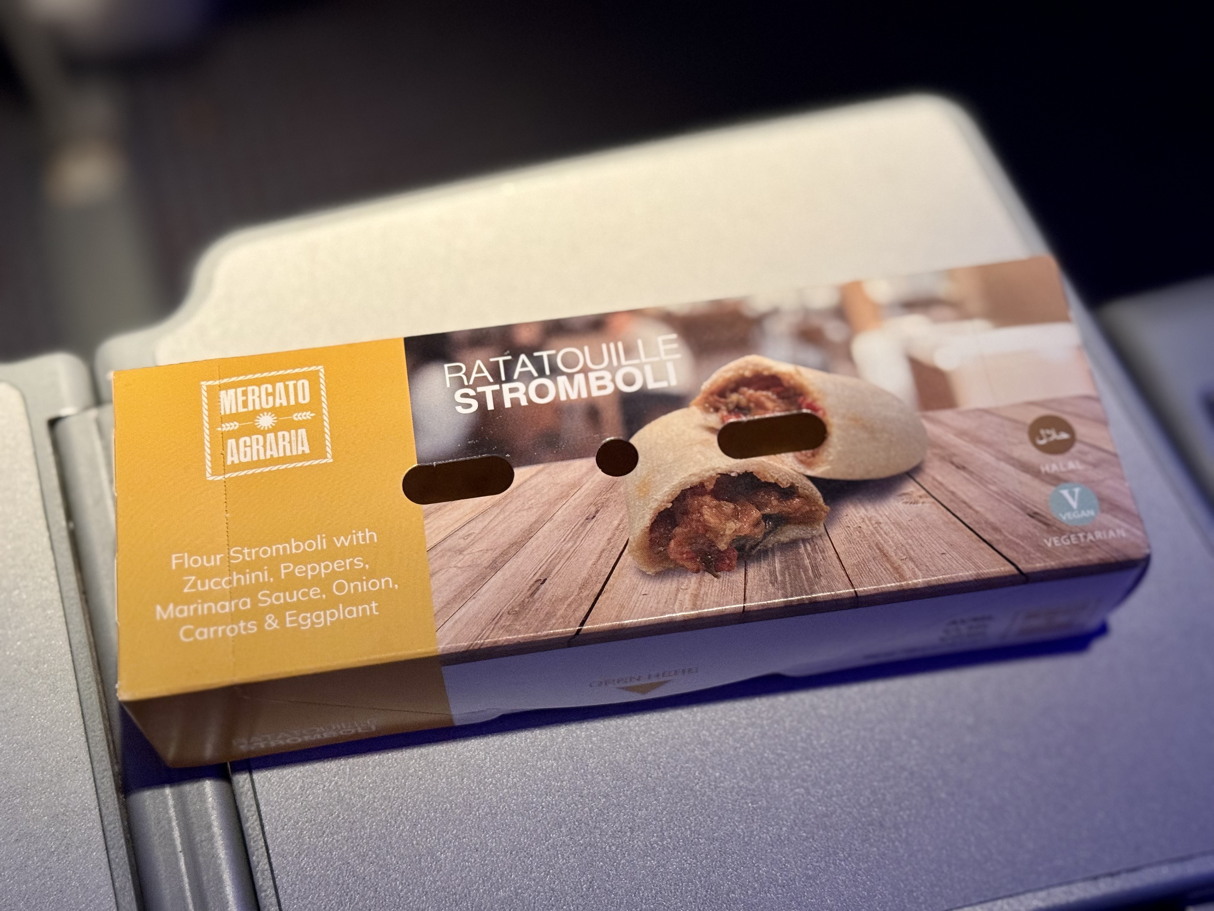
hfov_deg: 39.7
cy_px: 456
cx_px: 607
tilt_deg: -62.8
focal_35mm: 48
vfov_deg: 30.3
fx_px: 1683
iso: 320
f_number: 1.78
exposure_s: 1/40
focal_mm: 6.76
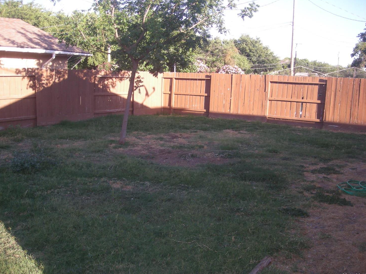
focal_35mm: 36
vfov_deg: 39.6
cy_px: 138
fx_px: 381
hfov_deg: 51.4
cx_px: 179
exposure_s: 1/262
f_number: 2.8
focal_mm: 5.7
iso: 72
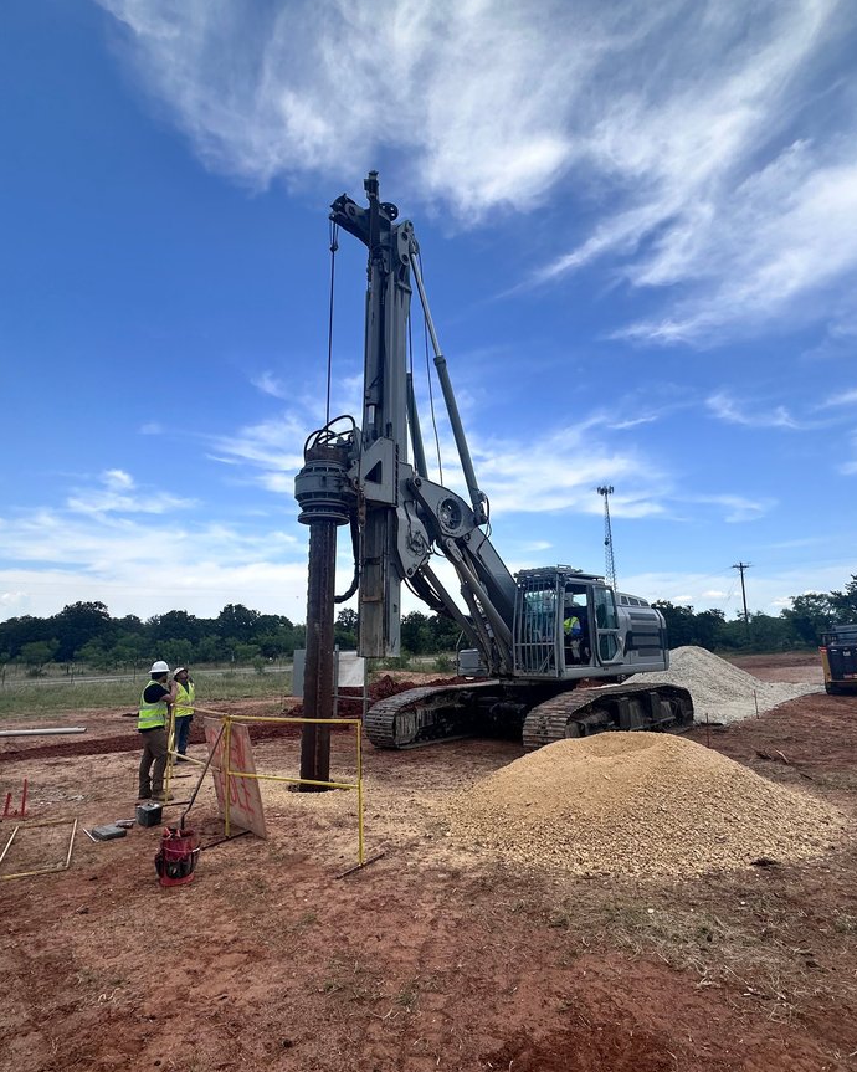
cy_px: 519
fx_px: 603
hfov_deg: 70.8
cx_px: 443
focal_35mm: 19
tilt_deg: +12.2
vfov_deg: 83.3
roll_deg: +0.1
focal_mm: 2.22
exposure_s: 1/1595
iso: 50
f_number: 2.2
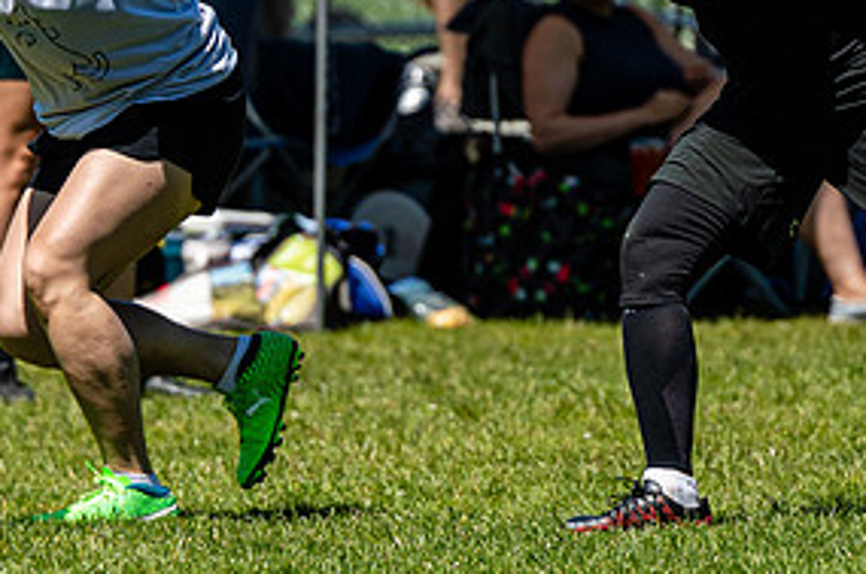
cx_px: 0
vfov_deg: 1.5
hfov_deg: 2.3
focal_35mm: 908
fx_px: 21805
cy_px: 9
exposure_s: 1/2000
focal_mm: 200
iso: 100
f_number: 4
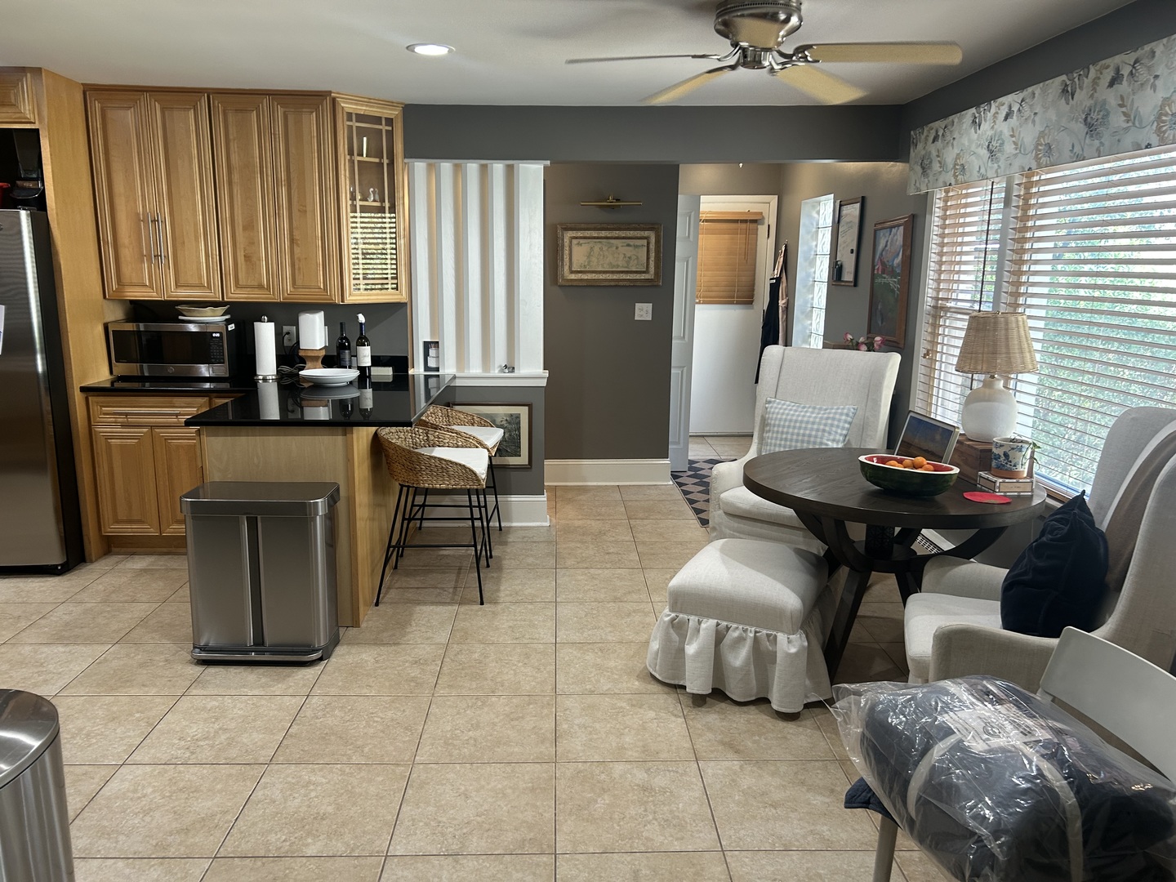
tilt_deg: -10.7
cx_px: 588
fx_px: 883
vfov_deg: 53.1
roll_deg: -0.4
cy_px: 441
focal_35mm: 26
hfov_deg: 67.3
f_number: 1.5
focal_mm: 5.7
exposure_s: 1/60
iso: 100
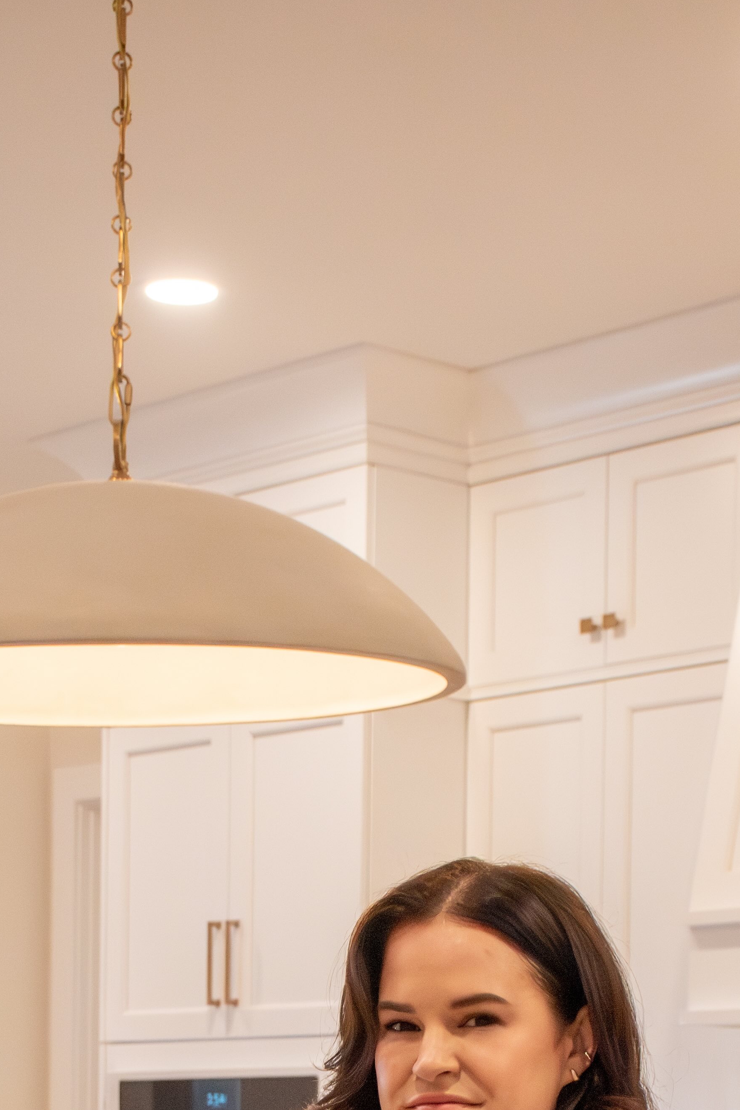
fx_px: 2841
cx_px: 354
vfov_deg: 21.0
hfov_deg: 14.8
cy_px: 1212
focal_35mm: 92
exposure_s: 1/320
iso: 6400
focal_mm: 27
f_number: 6.3
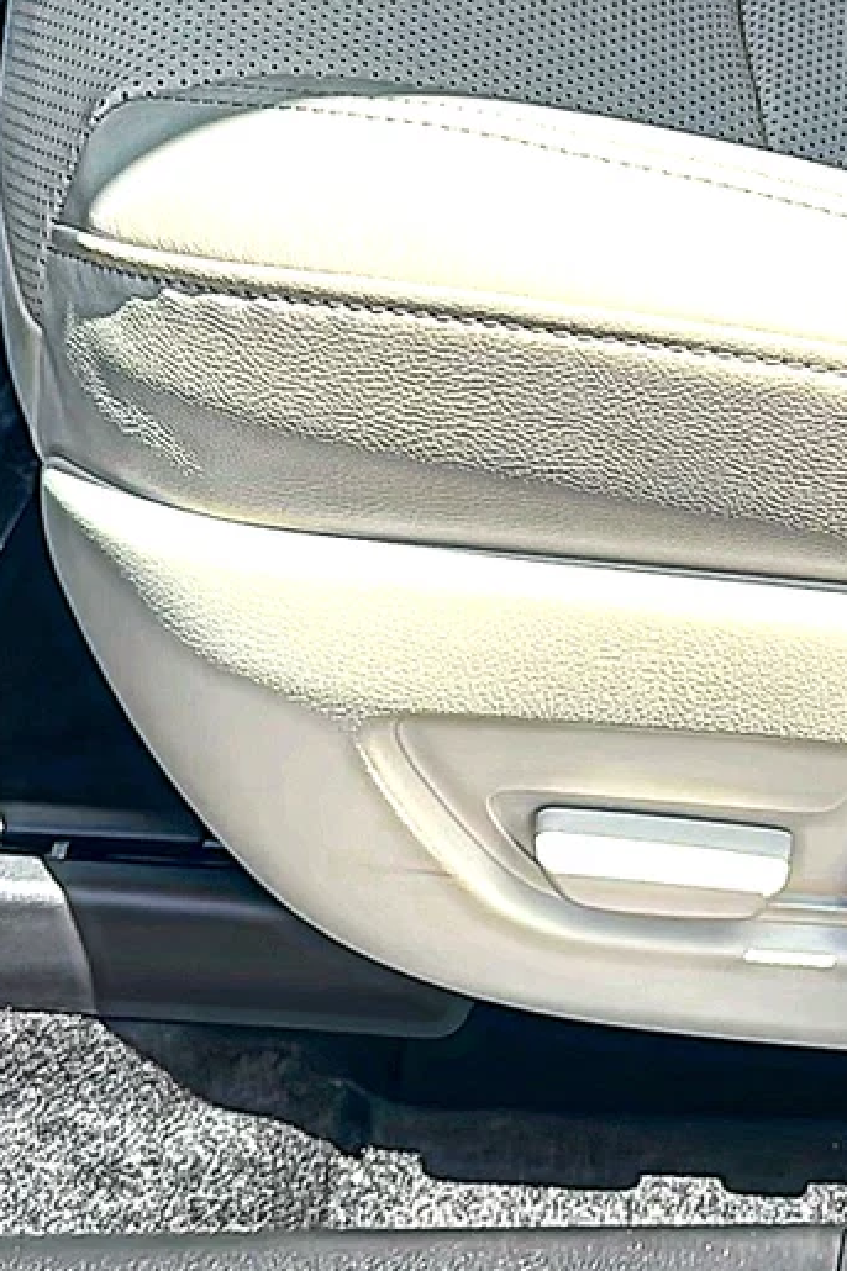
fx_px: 2295
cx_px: 778
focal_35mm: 65
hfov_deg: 20.4
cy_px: 633
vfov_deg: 31.0
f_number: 1.78
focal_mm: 6.86
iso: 80
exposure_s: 1/3497
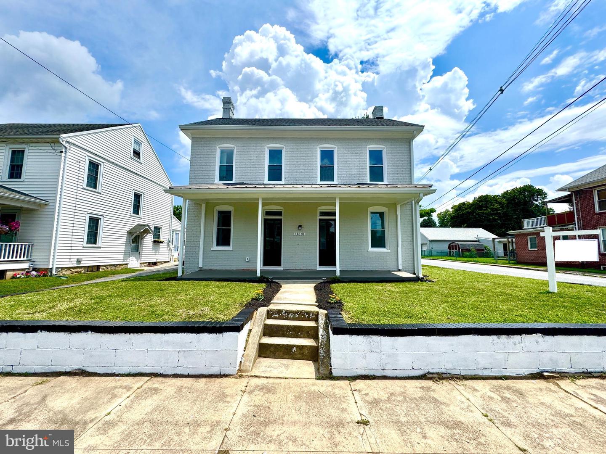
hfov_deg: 102.1
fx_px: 245
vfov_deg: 85.7
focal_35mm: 14
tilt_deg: +5.6
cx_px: 303
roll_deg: -1.0
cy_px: 227
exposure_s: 1/2028
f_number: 2.2
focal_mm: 2.22
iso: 50
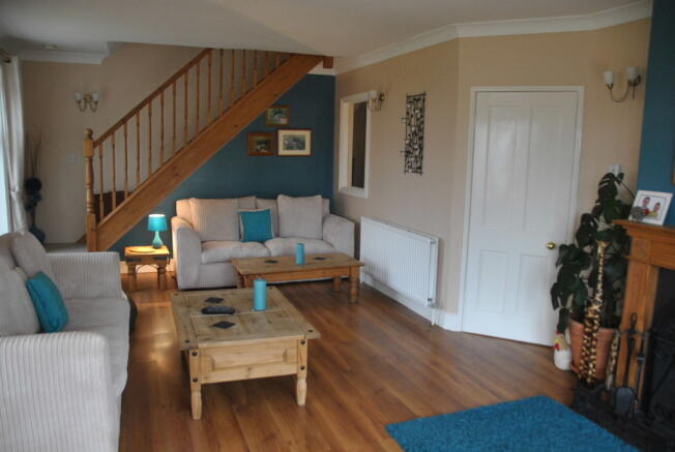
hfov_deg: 67.3
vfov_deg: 48.1
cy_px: 226
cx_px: 338
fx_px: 507
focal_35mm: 27
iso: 450
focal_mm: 18
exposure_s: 1/30
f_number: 3.5
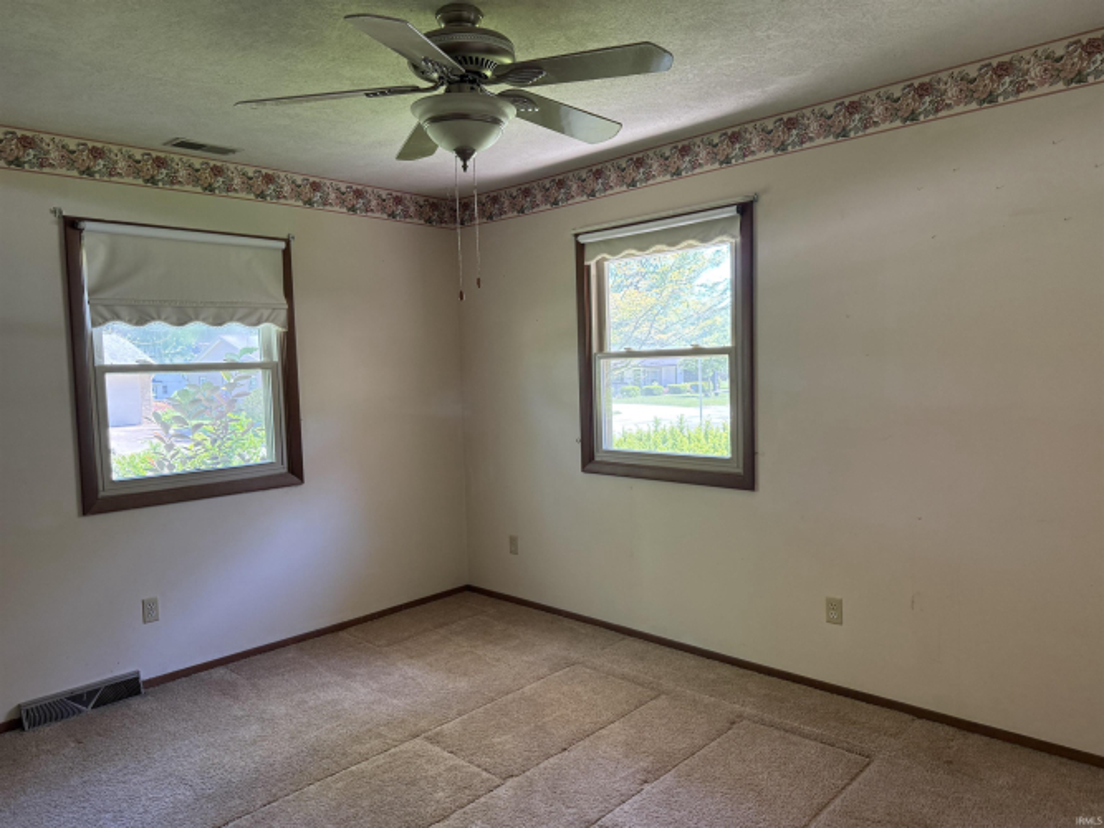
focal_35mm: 24
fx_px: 765
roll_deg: +1.9
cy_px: 414
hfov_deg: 71.6
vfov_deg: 56.8
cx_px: 552
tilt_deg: -3.3
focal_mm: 6.76
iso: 200
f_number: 1.78
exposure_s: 1/87
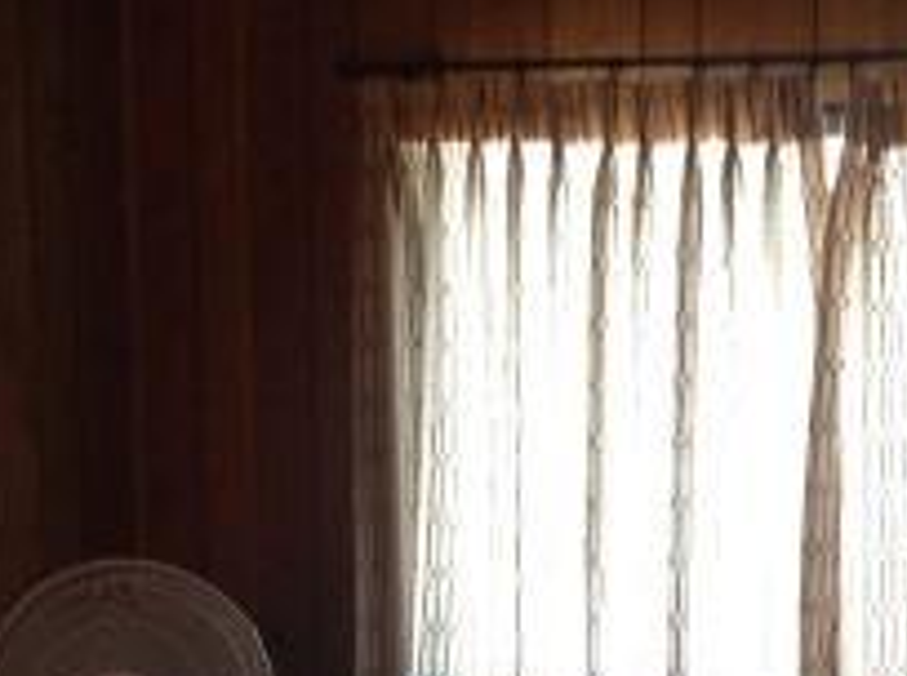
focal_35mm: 110
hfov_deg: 17.9
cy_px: 663
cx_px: 614
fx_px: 2875
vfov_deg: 13.2
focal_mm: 4.28
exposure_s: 1/15
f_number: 2.4
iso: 125
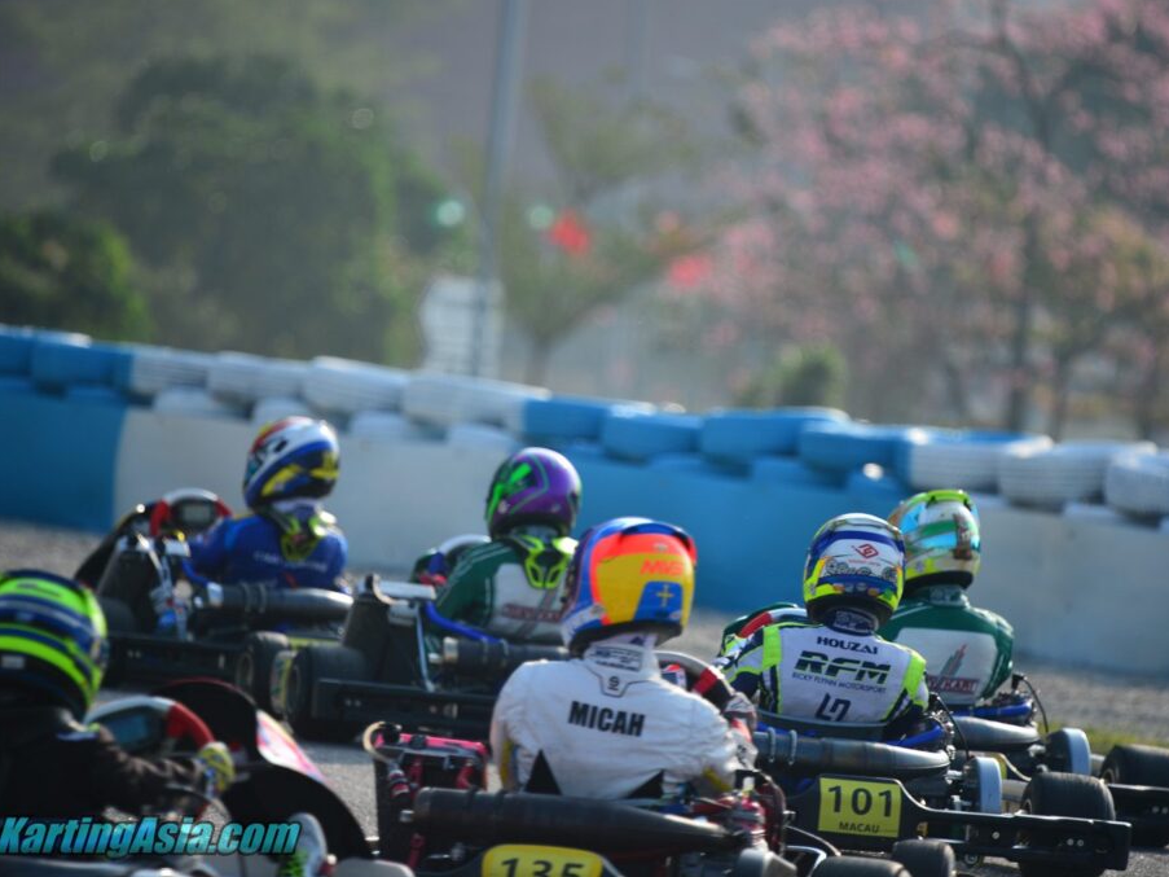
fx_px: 11041
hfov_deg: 6.1
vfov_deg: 4.5
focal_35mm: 327
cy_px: 437
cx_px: 638
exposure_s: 1/800
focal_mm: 300
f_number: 4
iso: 125
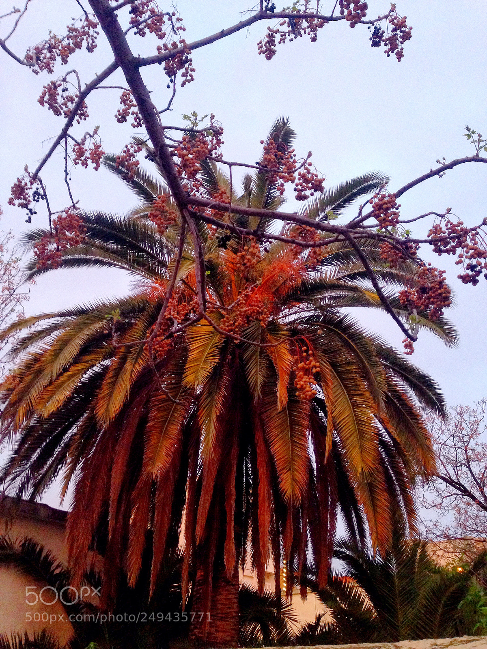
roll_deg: -4.4
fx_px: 619
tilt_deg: +34.7
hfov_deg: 42.9
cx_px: 244
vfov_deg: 55.4
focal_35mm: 33
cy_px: 324
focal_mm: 4.12
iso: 250
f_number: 2.4
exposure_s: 1/20
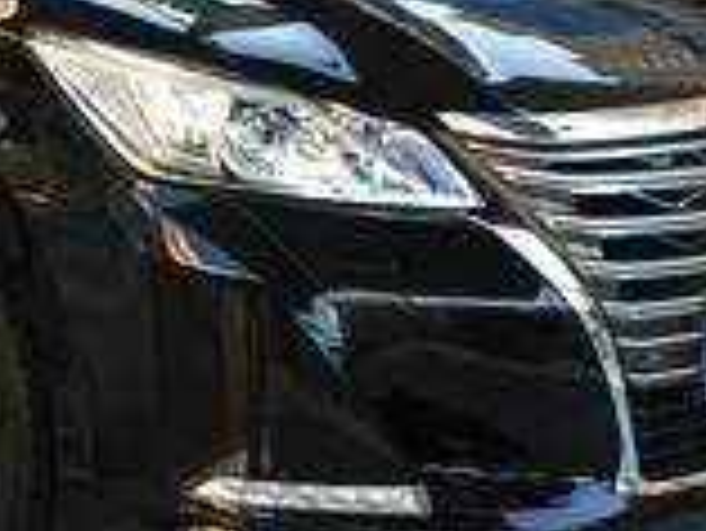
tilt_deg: -15.3
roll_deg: -1.8
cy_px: 302
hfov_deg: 13.3
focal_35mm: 148
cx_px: 139
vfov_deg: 10.0
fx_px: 3021
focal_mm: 4.15
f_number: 2.2
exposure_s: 1/100
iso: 32
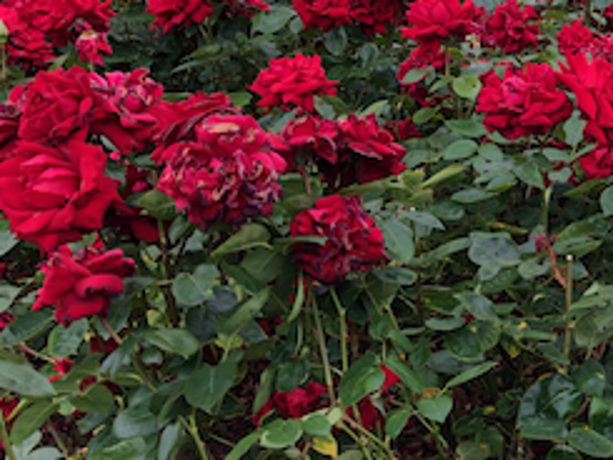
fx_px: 1293
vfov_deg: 20.2
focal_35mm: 73
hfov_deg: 24.1
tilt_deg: -17.5
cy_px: 255
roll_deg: +0.3
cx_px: 743
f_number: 1.8
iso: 20
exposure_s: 1/135
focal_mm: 3.99
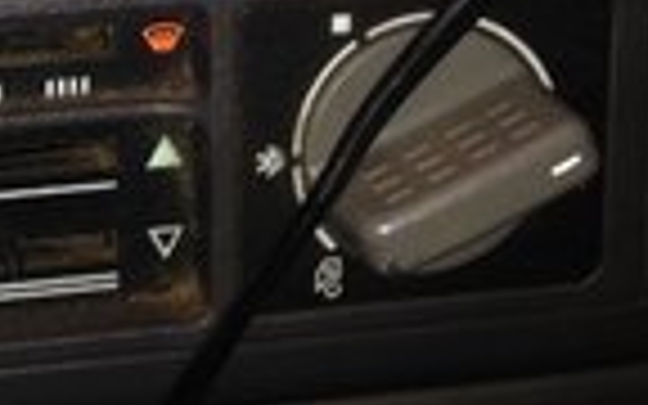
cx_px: -81
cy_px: -212
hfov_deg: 20.3
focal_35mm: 97
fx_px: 1713
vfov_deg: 12.8
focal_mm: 4.12
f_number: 2.4
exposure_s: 1/20
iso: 50
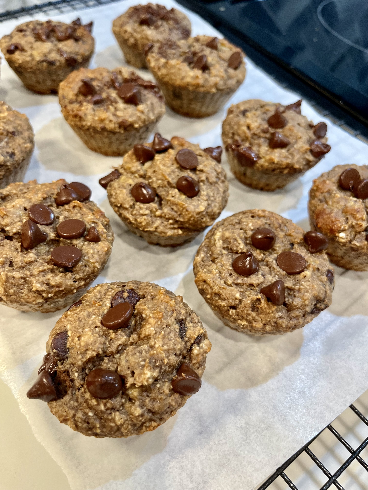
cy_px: 245
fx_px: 369
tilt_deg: -52.9
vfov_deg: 67.3
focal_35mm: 26
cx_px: 184
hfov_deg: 53.1
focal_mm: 5.1
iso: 125
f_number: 1.6
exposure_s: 1/120
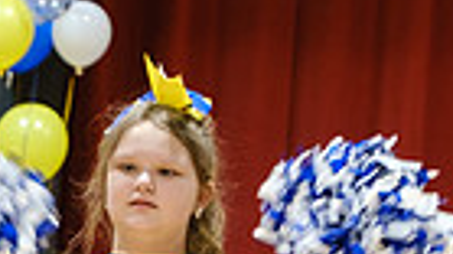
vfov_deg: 3.4
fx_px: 4214
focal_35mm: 351
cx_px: 137
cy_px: 533
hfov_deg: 6.2
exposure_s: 1/125
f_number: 2.8
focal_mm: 42.7
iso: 800
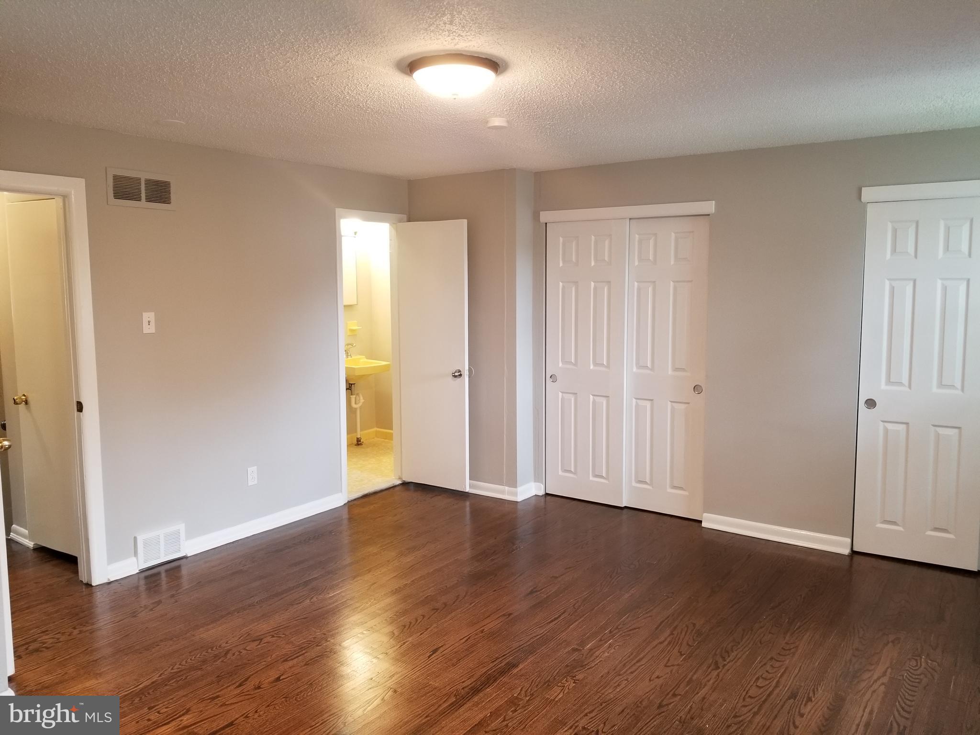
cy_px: 368
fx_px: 736
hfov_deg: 67.3
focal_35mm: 26
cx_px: 490
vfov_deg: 53.1
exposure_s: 1/30
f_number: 1.7
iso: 200
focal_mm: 4.25
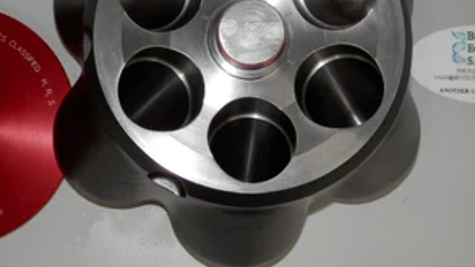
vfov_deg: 17.9
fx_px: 844
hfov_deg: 31.4
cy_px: 71
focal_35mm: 67
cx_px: 198
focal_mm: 8
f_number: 3.8
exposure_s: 1/40
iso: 100
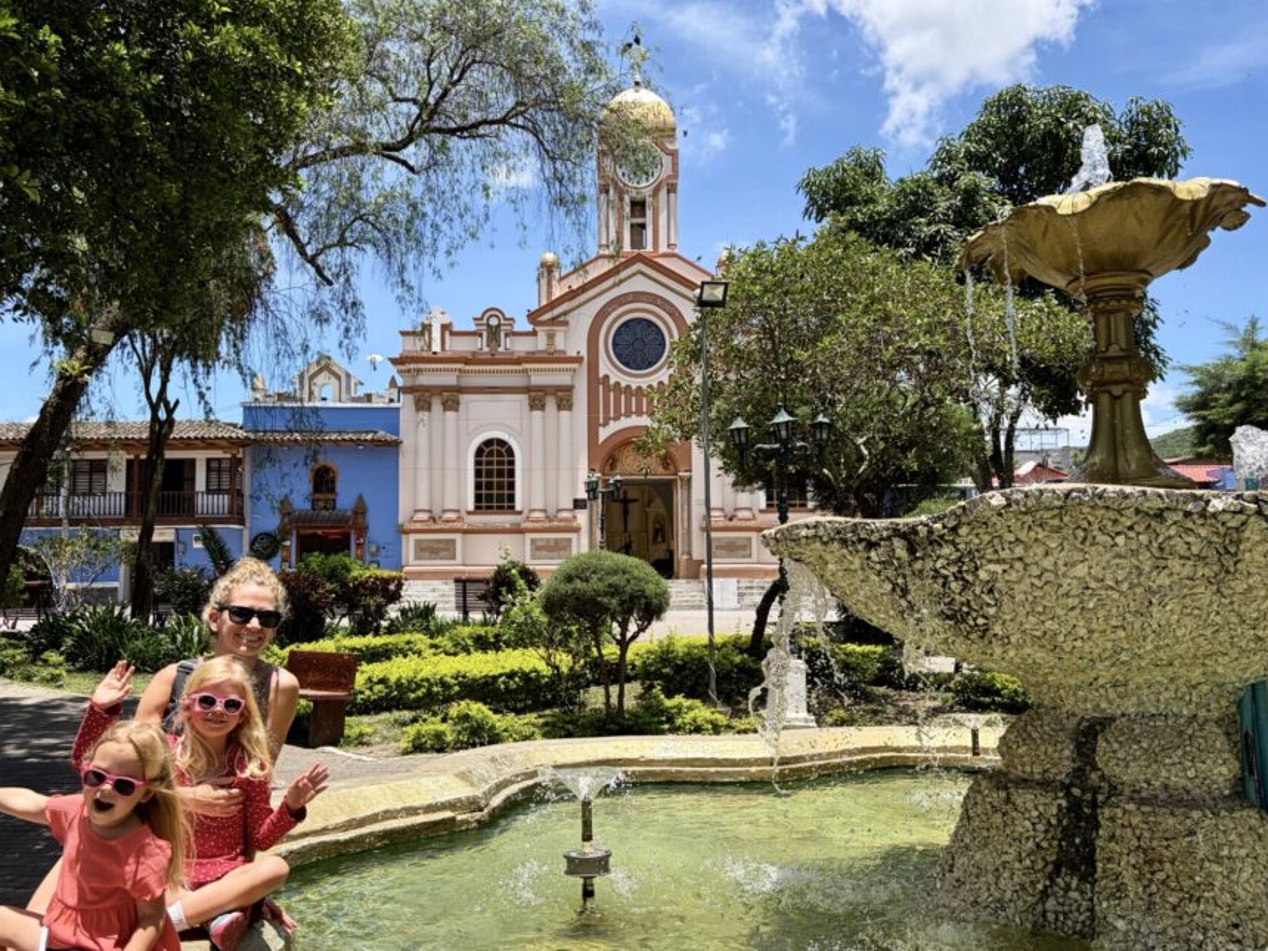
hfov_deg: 58.3
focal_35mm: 31
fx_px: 1135
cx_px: 607
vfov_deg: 45.4
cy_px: 517
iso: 50
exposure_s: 1/1953
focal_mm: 5.96
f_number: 1.6
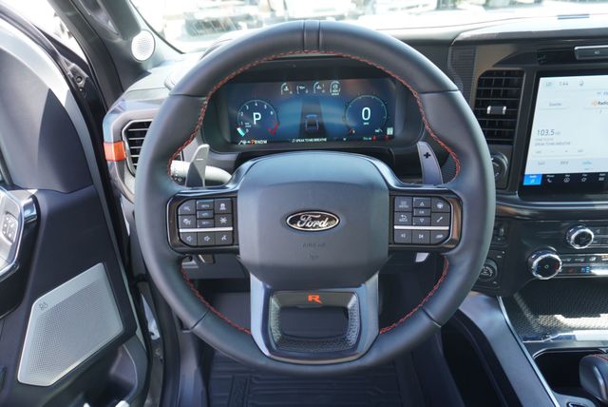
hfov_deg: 73.7
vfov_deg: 53.2
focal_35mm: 24
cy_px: 204
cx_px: 304
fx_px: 406
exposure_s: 1/60
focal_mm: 16
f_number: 4
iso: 160
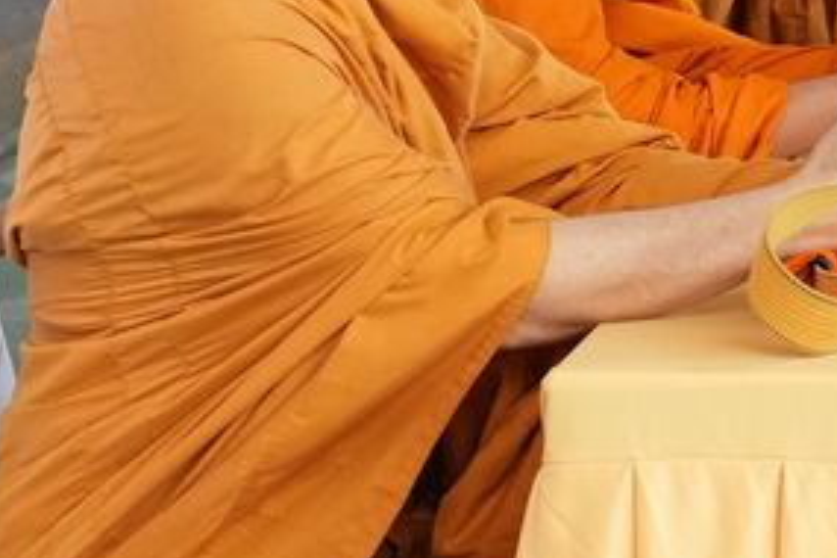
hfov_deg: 9.7
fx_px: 4812
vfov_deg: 6.6
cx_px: 1217
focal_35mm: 207
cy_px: -82
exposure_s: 1/125
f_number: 4.5
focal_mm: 35
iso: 1600
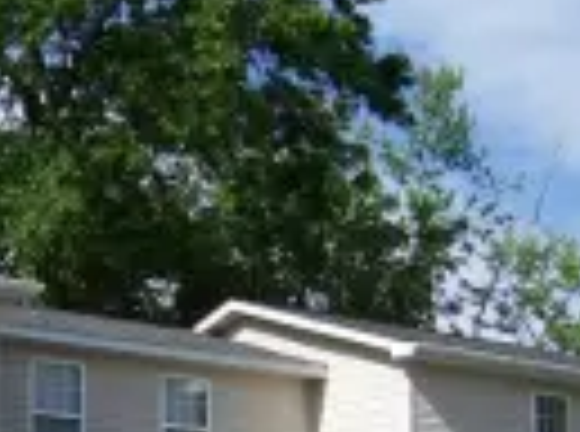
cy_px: 495
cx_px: 31
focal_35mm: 112
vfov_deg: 12.9
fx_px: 1871
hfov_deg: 17.3
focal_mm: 5.85
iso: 64
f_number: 2.8
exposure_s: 1/1000
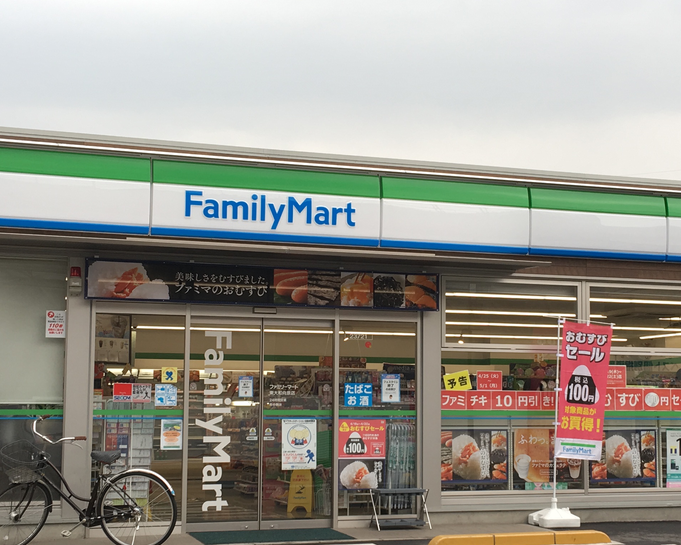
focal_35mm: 60
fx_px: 1209
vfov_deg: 25.4
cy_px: 313
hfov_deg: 31.4
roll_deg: -0.5
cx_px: 400
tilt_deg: +6.2
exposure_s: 1/120
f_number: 2.2
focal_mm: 4.15
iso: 25
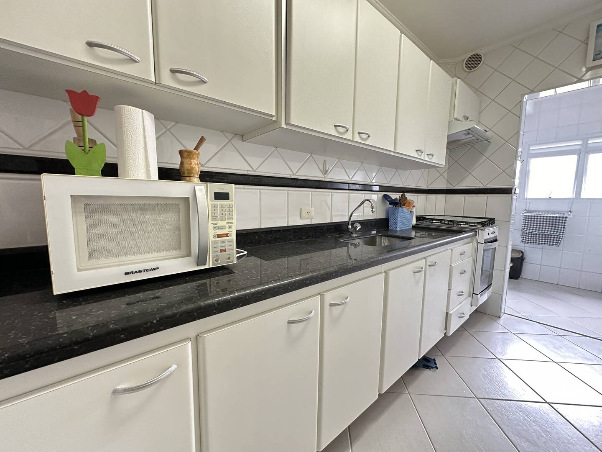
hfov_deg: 102.1
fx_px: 243
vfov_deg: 85.7
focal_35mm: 14
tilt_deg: -7.0
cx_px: 301
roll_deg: -0.7
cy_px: 226
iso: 400
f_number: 2.2
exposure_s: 1/60
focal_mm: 2.22
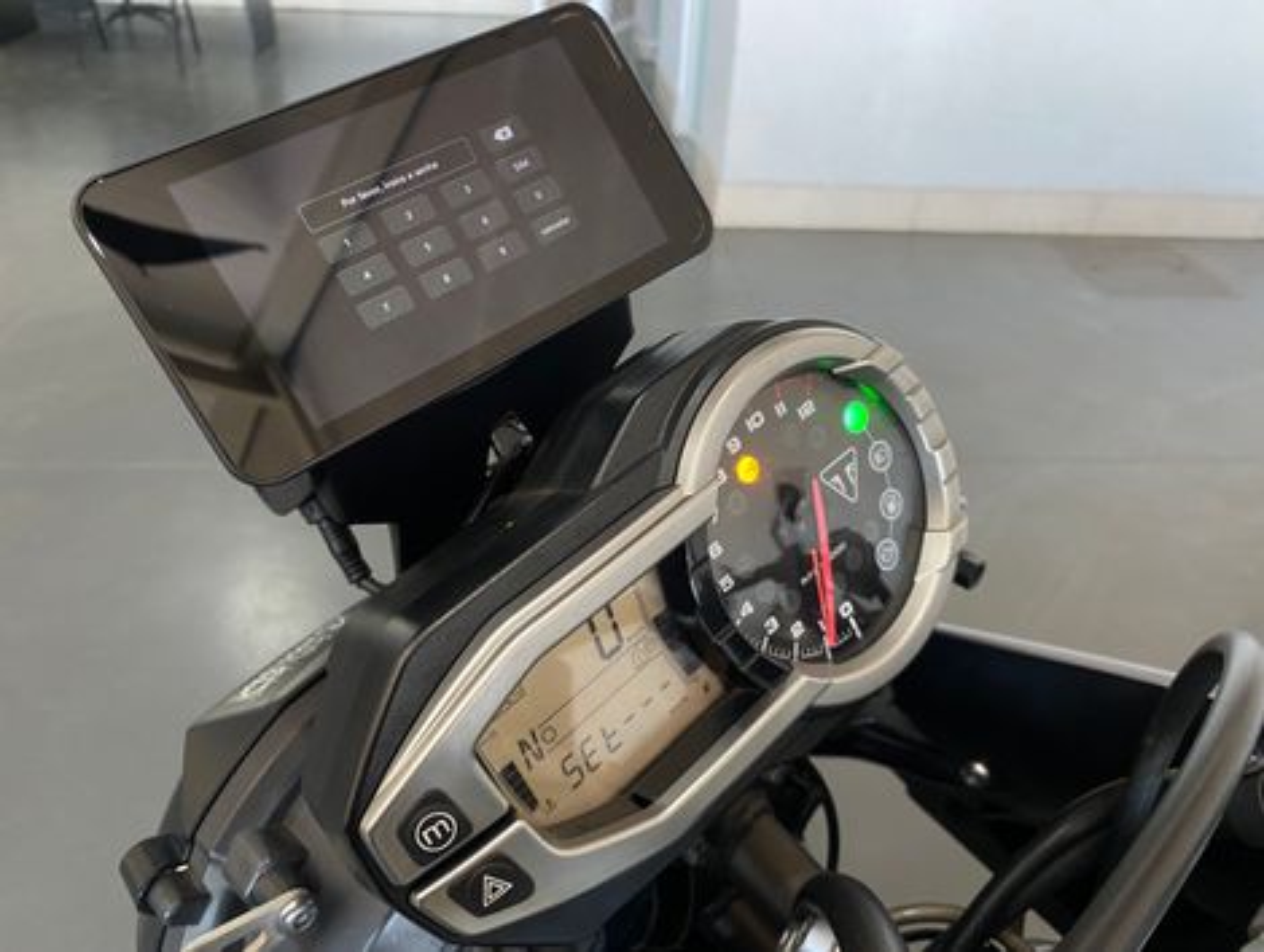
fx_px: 951
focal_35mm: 26
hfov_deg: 67.2
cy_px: 476
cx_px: 632
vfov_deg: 53.2
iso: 160
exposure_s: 1/55
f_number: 1.8
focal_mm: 4.25
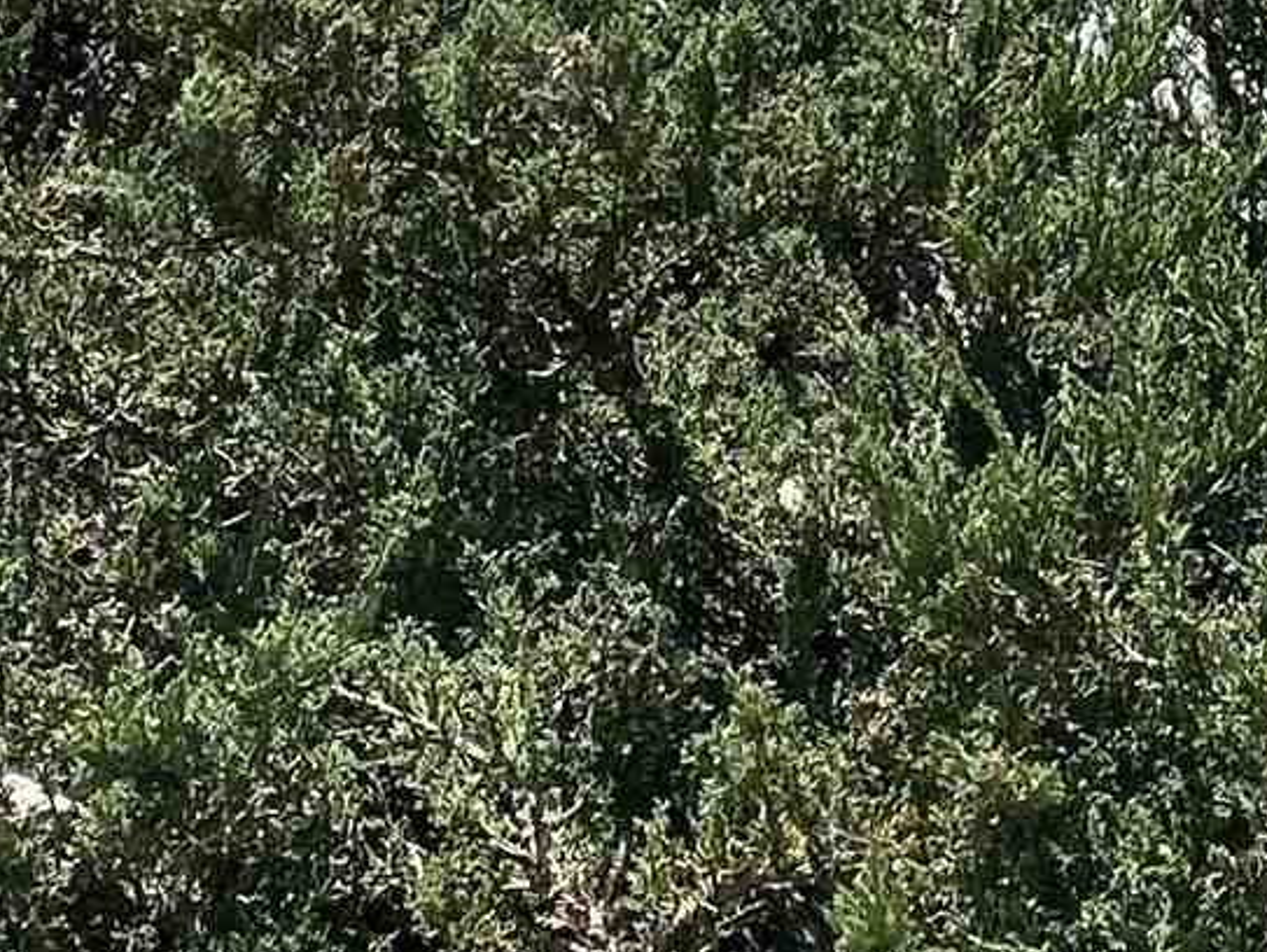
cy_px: -1533
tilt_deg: +7.7
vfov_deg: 8.9
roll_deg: -1.9
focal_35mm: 147
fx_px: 5384
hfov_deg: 13.2
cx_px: 1337
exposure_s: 1/3610
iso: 32
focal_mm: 4.25
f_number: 1.8
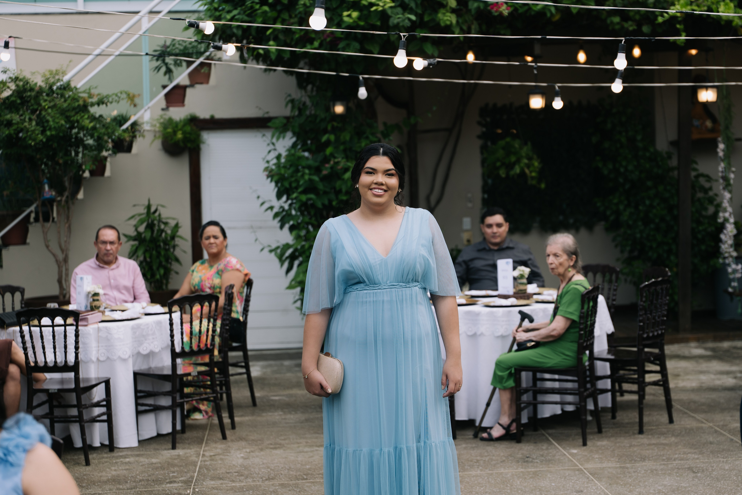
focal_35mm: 73
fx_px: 1505
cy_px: 248
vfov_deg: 18.7
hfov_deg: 27.7
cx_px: 371
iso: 250
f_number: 2.8
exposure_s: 1/320
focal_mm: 70
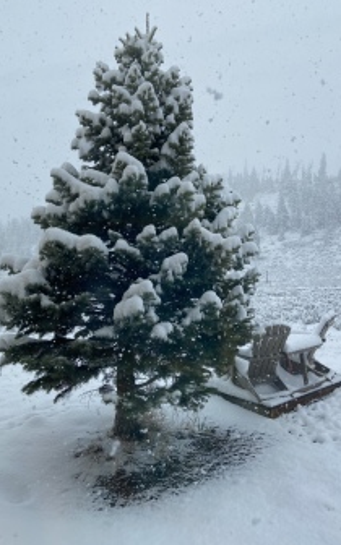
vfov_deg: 62.9
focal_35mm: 30
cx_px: 193
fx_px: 446
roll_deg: -0.3
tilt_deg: -0.2
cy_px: 260
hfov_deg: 41.7
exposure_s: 1/767
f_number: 1.8
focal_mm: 4.25
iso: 32
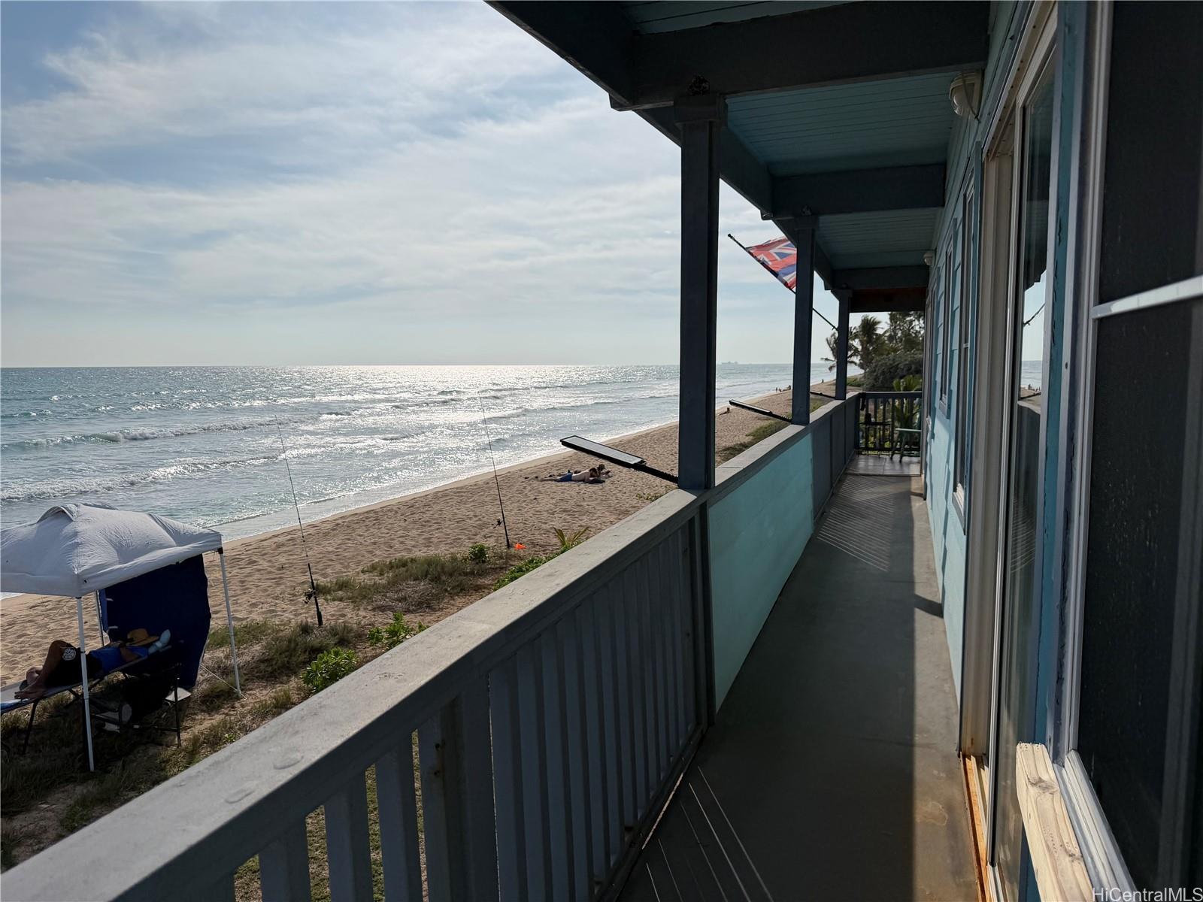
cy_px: 451
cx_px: 602
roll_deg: +0.3
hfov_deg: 71.6
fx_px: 834
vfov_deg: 56.8
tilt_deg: -7.1
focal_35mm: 24
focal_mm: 6.76
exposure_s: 1/32258
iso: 100
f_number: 1.78
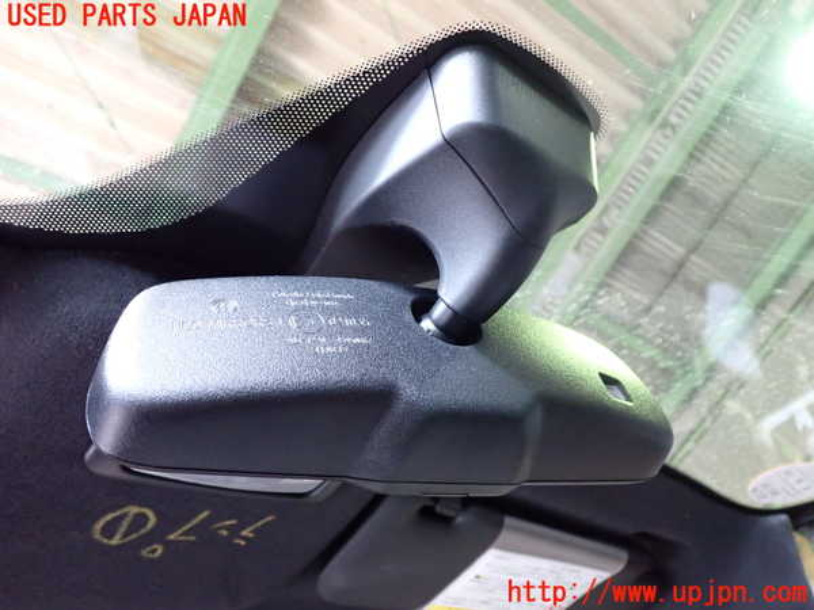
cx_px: 407
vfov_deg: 46.8
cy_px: 305
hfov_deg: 60.0
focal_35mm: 30
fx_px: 705
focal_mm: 5.4
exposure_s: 1/50
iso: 1000
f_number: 2.3
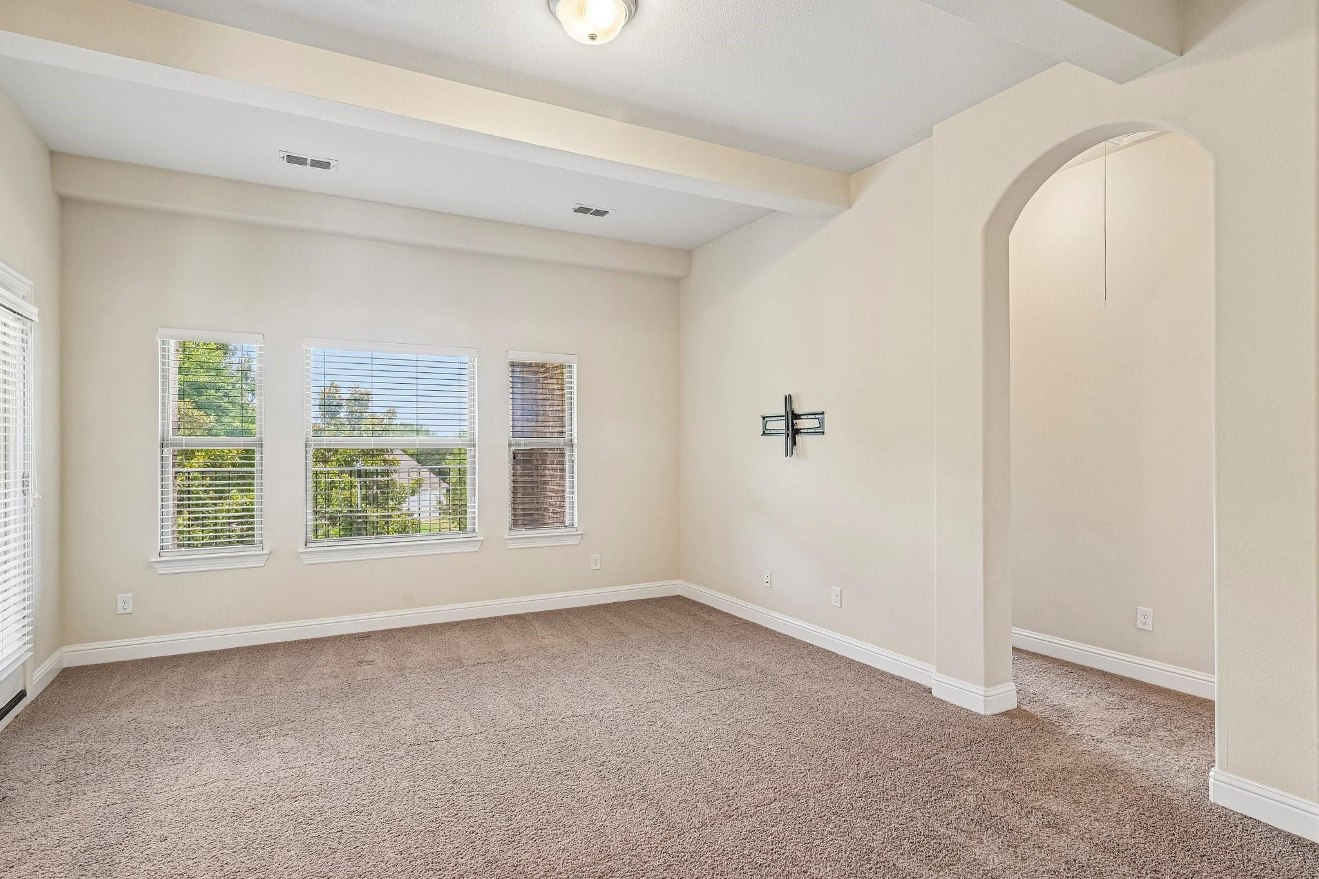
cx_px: 660
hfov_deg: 90.0
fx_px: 659
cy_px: 440
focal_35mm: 18
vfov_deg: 67.4
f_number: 8
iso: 400
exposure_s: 1/25
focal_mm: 18
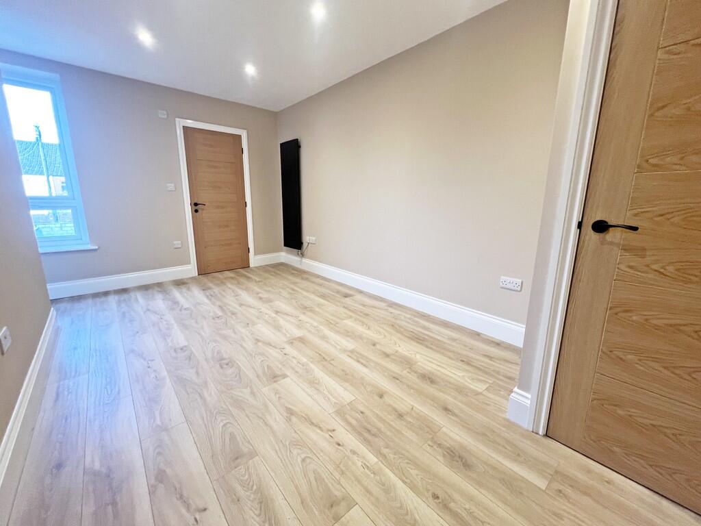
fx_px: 263
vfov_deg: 89.9
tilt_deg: -10.8
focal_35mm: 13
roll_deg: +2.4
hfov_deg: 106.2
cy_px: 263
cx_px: 350
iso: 160
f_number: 1.8
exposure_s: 1/100
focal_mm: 1.57
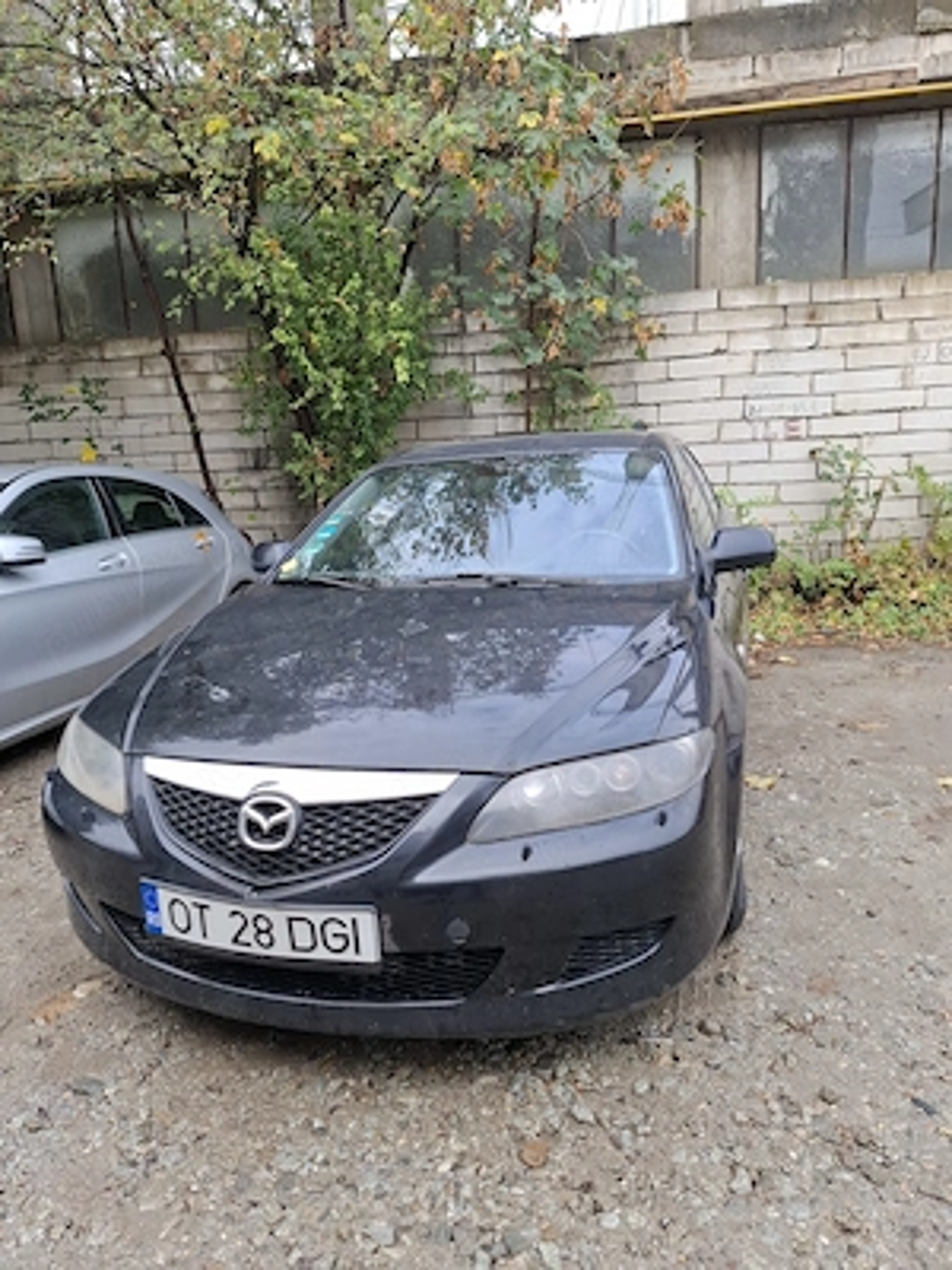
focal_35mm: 23
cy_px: 635
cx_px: 476
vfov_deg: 73.9
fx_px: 843
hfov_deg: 58.9
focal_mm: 5.54
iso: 50
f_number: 1.8
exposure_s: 1/924
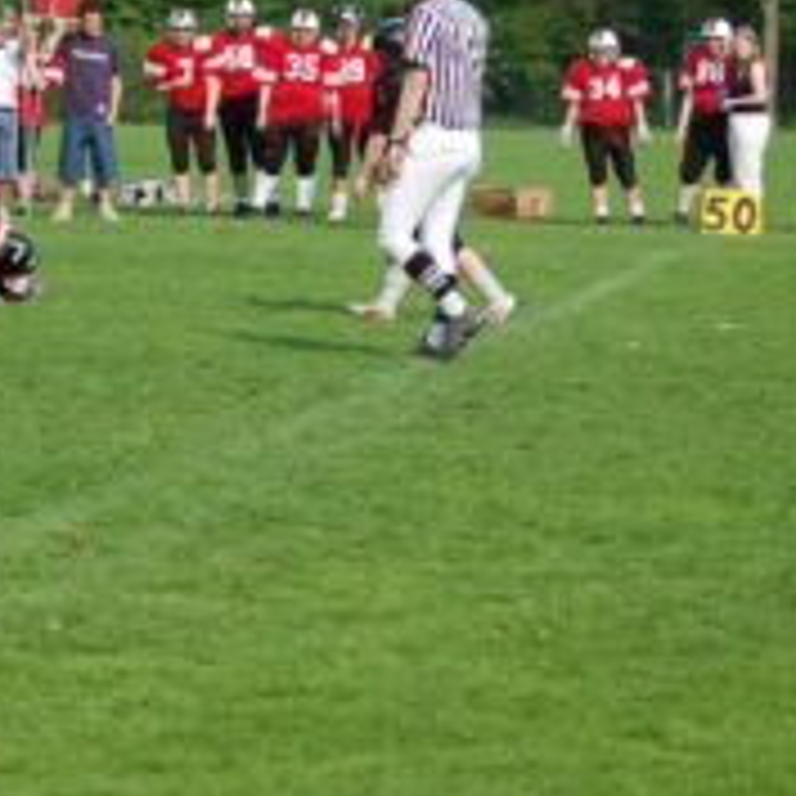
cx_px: 304
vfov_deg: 6.9
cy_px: 189
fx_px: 6608
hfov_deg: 6.9
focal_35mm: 254
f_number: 4.5
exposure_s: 1/1000
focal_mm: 78
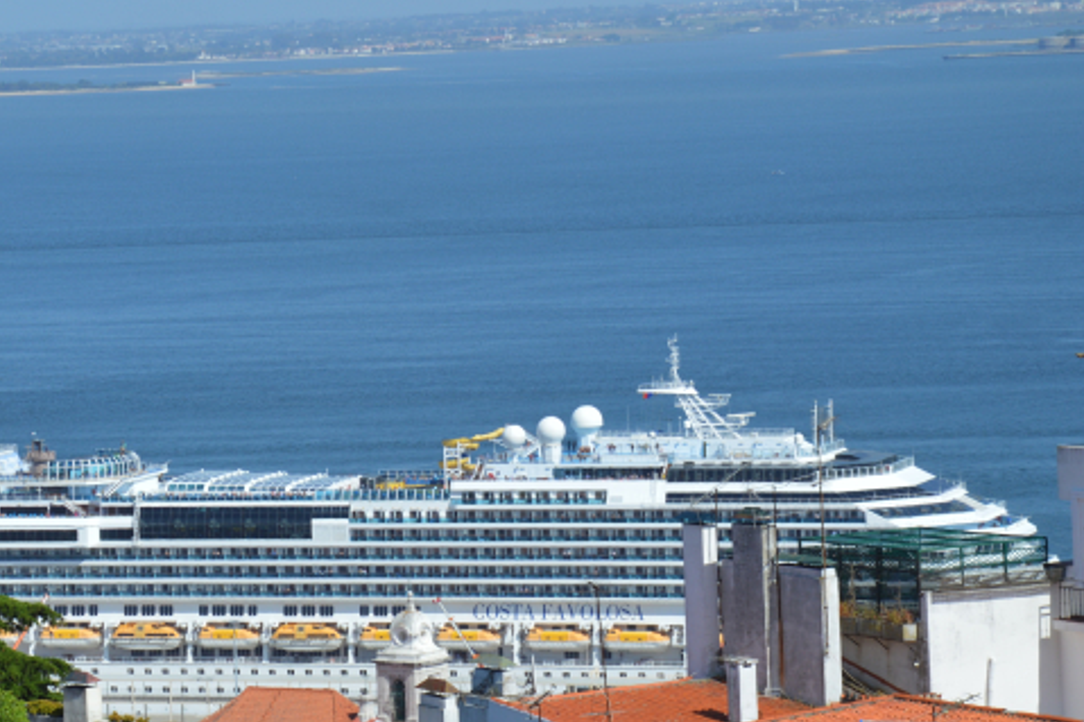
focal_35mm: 188
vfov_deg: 7.3
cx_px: 224
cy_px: 389
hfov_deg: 10.9
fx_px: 5654
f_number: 9
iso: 100
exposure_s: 1/320
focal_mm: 75
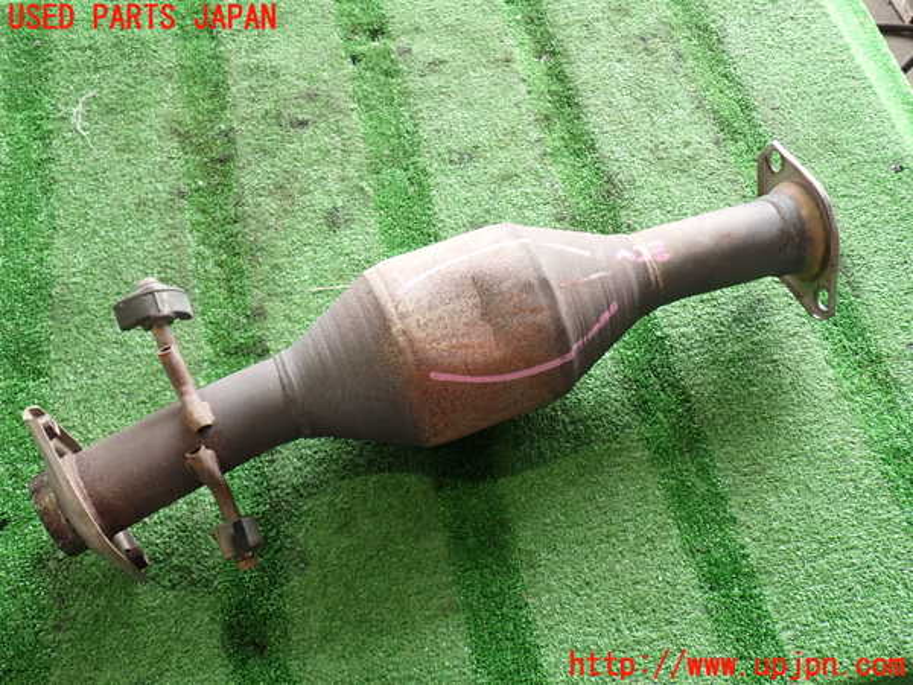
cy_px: 342
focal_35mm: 32
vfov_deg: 44.2
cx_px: 456
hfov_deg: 56.8
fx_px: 844
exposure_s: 1/60
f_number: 2.4
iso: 200
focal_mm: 5.79
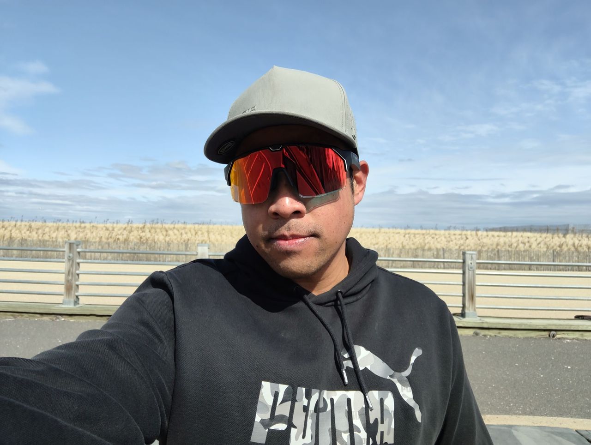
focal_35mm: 24
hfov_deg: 71.5
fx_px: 410
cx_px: 296
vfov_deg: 56.9
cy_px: 222
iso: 50
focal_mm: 3.61
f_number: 2.2
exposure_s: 1/469
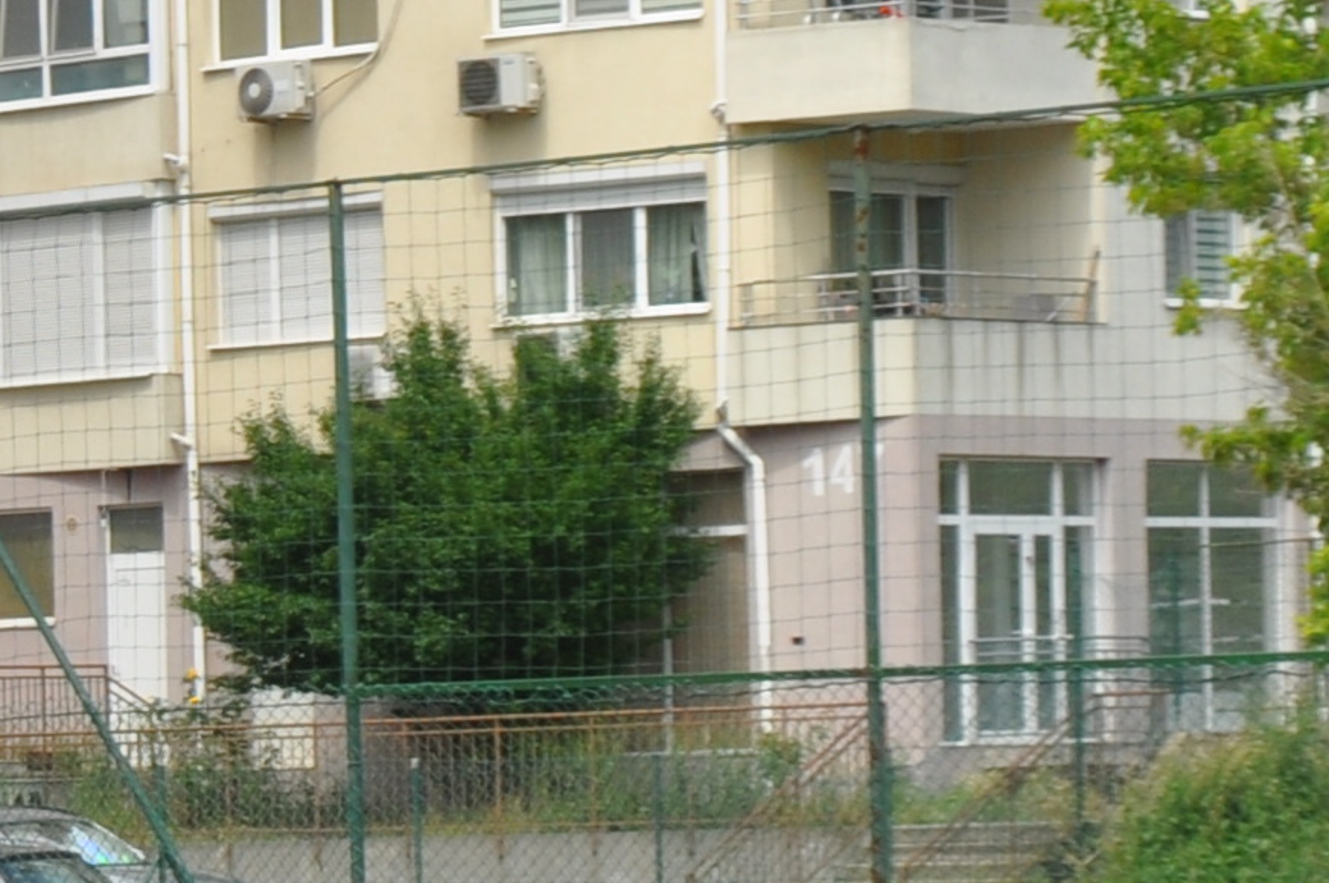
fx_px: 8424
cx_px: -621
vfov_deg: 6.0
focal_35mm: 228
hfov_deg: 8.8
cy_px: 956
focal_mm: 31
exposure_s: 1/320
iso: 200
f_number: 9
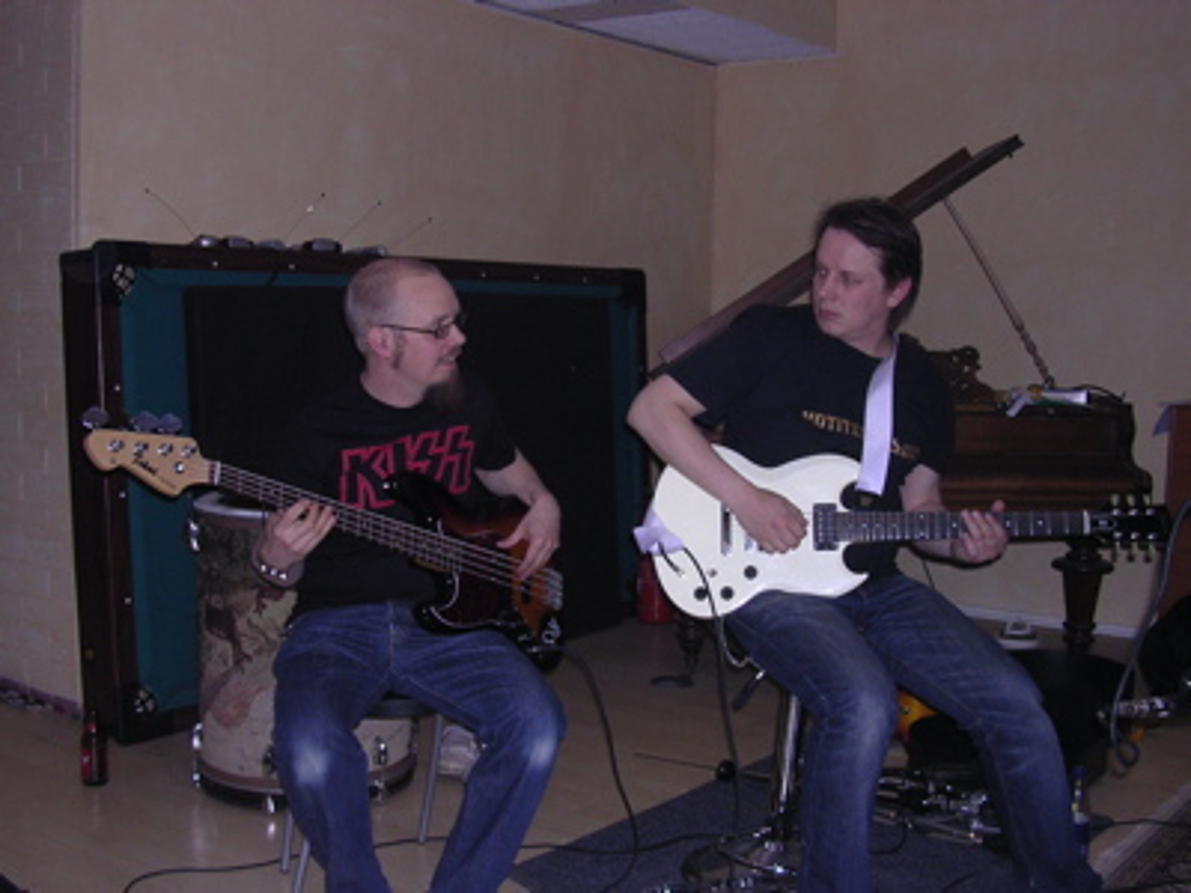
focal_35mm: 41
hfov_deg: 45.8
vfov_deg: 35.1
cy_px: 446
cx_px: 596
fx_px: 1411
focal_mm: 6.2
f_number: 2.9
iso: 196
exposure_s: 1/60.1
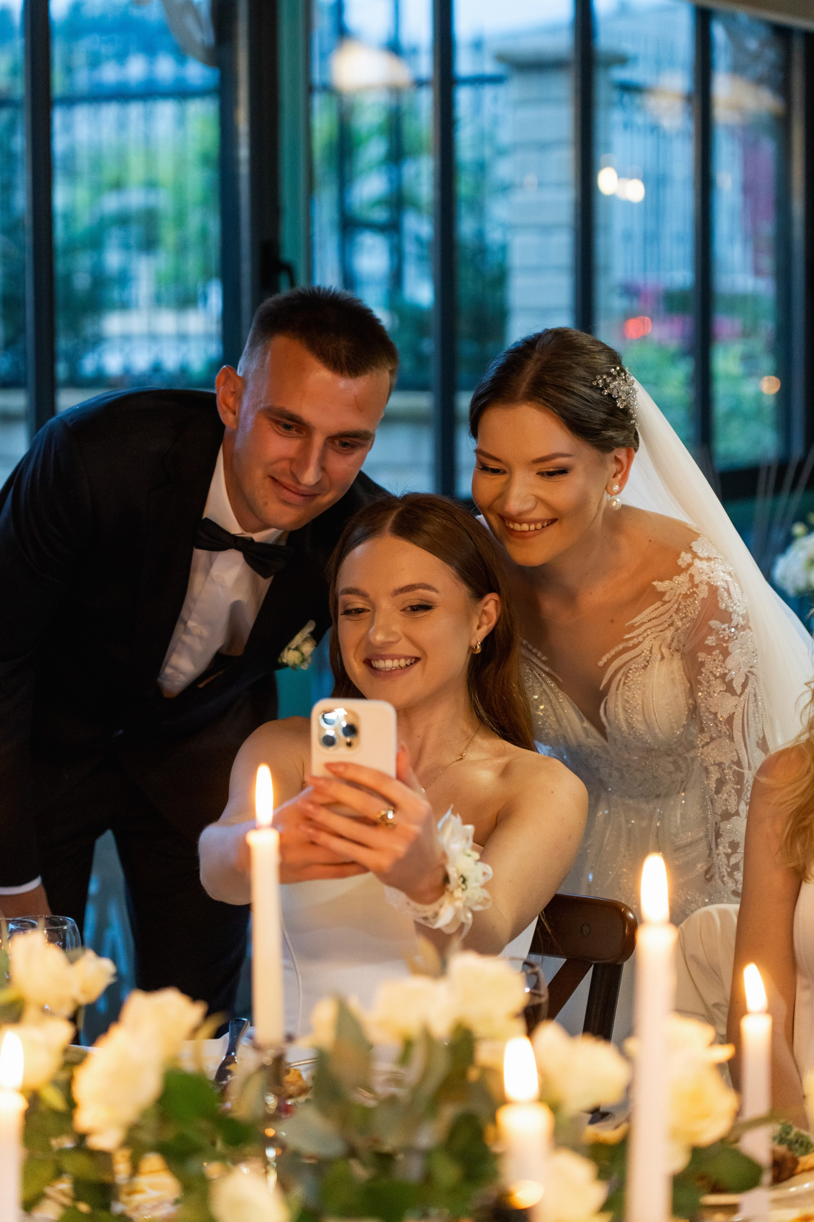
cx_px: 407
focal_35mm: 75
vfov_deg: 27.0
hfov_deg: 18.2
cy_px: 611
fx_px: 2544
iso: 3200
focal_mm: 75
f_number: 2.8
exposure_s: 1/160
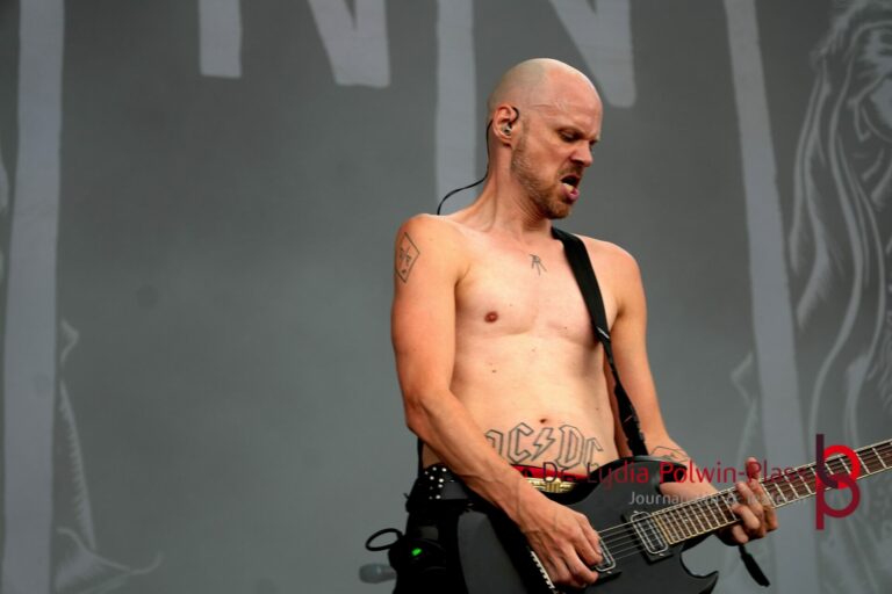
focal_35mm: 147
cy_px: 297
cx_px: 446
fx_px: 3642
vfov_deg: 9.3
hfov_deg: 14.0
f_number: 5.6
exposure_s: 1/160
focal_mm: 98
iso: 250
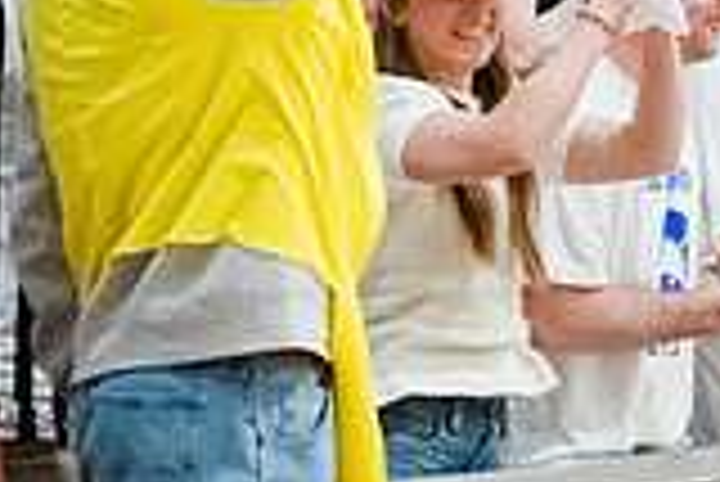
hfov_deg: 5.9
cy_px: -178
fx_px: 6966
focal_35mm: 348
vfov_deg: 3.9
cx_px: 926
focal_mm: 78
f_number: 2.8
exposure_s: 1/1000
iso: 20000
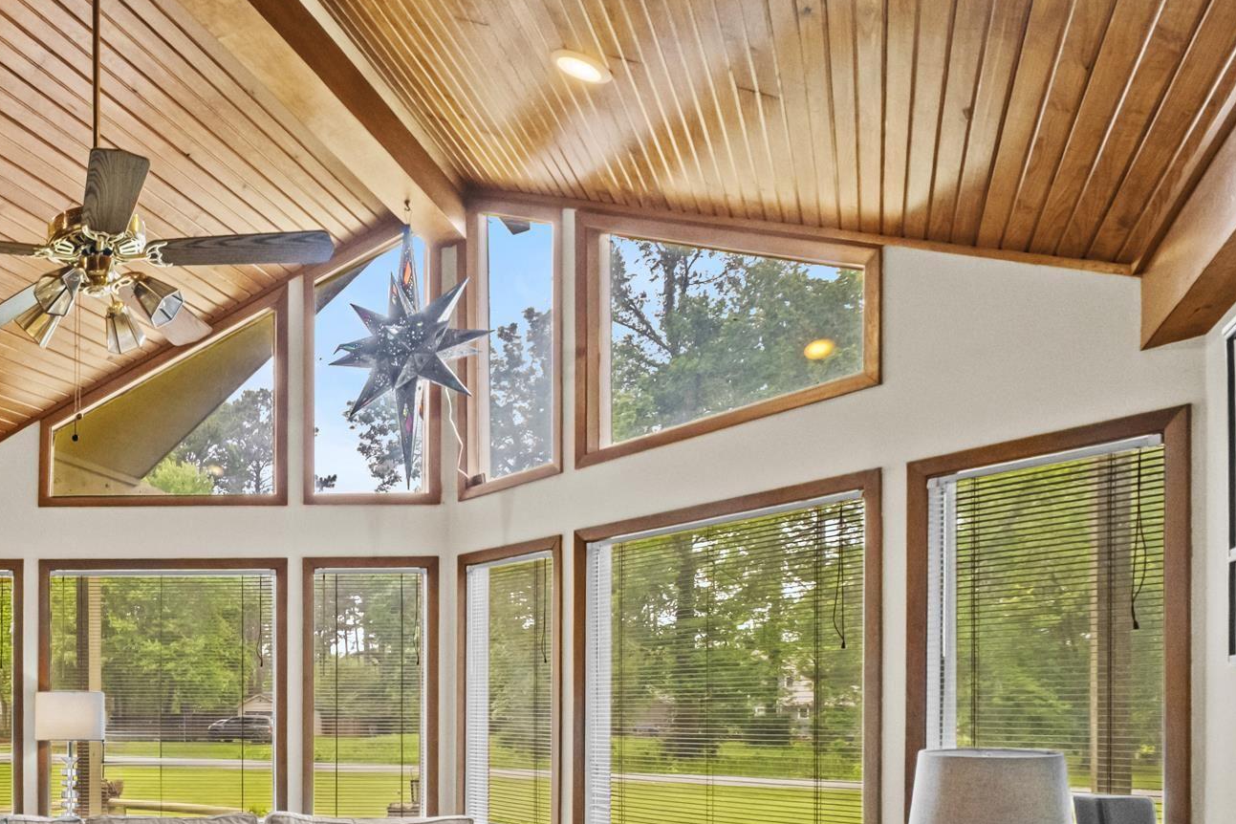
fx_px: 996
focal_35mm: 29
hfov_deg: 53.6
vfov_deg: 42.3
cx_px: 72
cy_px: 697
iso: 800
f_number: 10
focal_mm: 10
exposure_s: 1/1.67
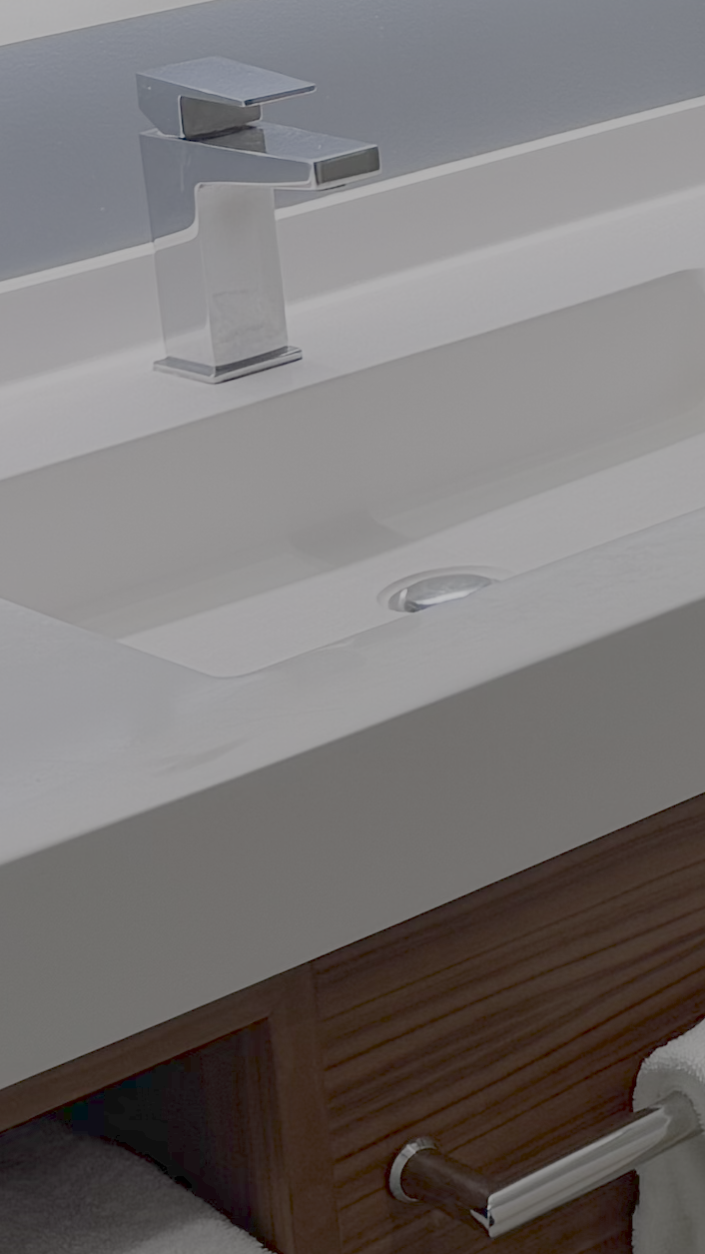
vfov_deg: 17.3
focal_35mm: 119
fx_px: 3955
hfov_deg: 9.5
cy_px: -193
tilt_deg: -10.0
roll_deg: +3.0
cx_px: 1422
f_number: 1.78
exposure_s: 1/141
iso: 64
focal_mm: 6.76
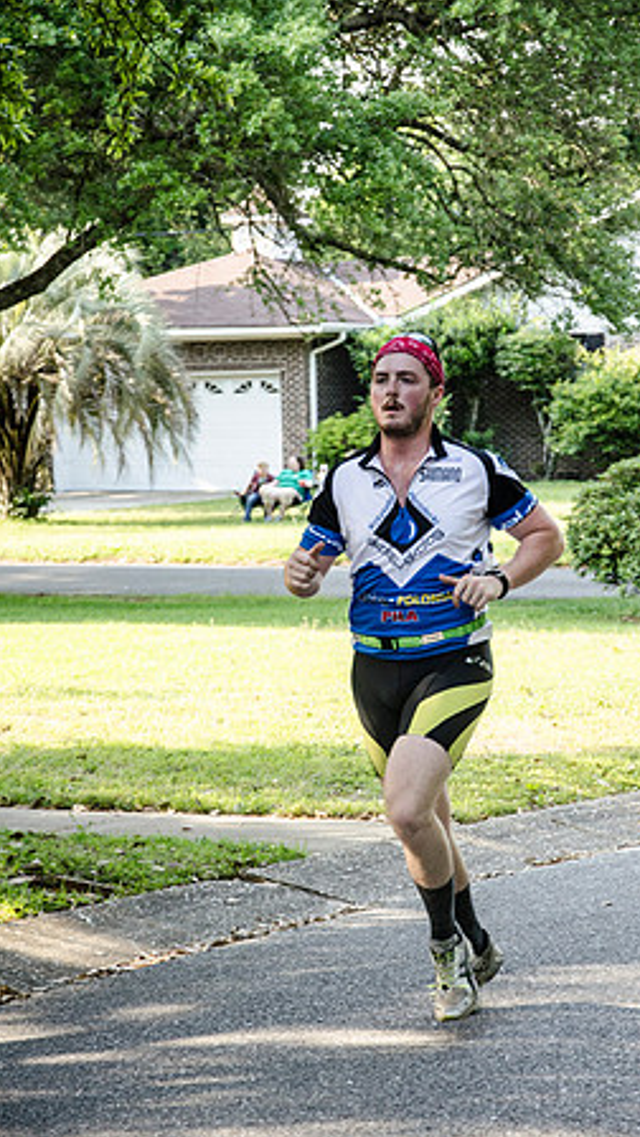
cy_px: 568
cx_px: 366
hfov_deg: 9.1
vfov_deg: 16.0
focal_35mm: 134
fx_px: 4043
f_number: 5.6
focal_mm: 85
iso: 800
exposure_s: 1/640
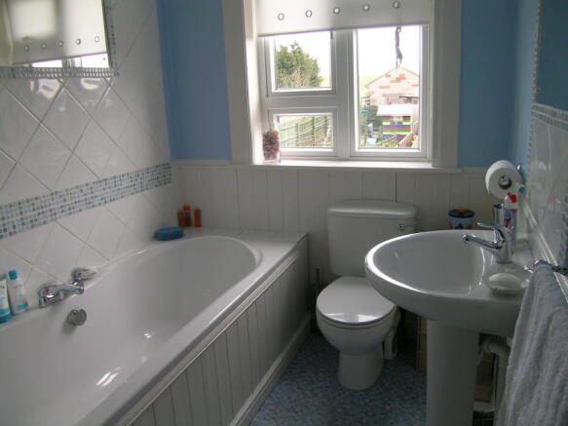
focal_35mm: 28
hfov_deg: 63.5
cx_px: 284
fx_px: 459
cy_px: 213
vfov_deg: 49.7
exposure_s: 1/71
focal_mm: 5.8
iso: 50
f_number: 3.1
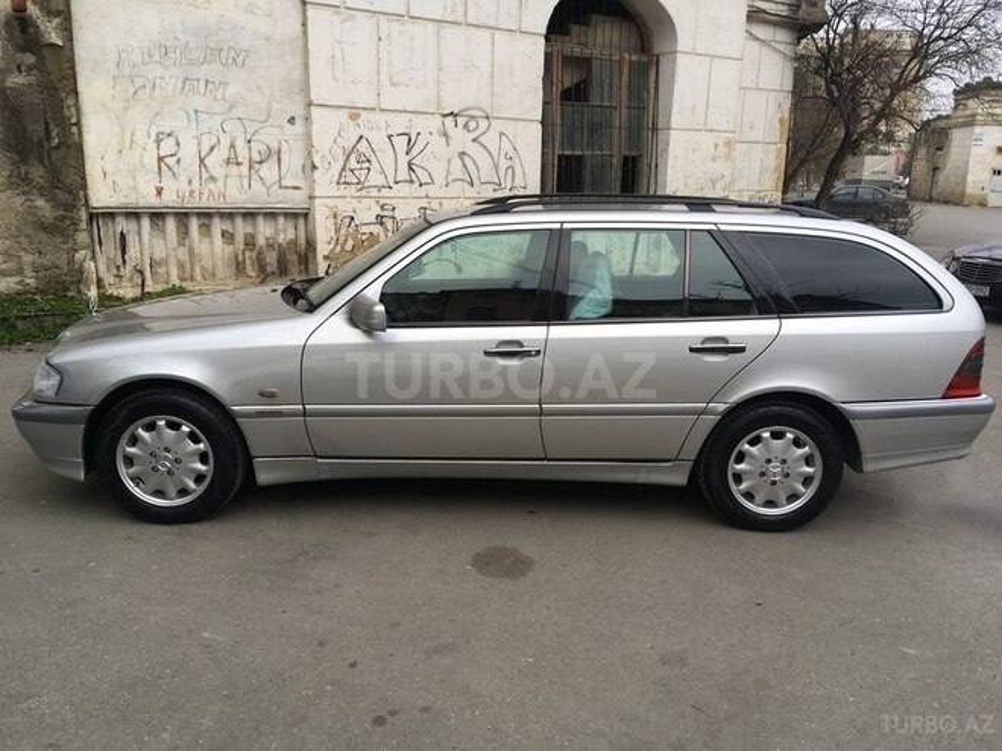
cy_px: 376
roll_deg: -0.7
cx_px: 501
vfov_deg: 48.2
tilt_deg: -13.9
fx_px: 839
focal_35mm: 29
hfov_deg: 61.7
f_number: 2.2
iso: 25
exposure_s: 1/109
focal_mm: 4.15
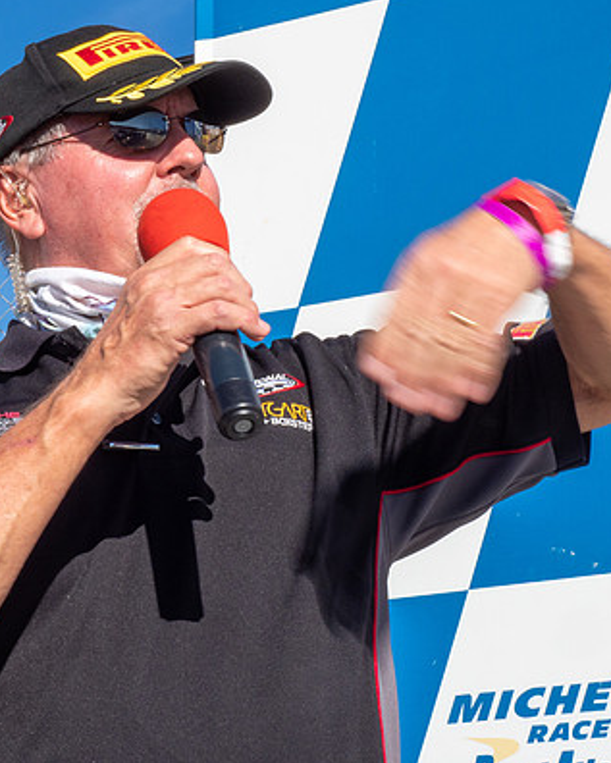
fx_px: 2892
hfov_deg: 12.0
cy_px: 356
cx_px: 157
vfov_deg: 15.0
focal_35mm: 128
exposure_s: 1/80
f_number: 22
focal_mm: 41
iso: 200
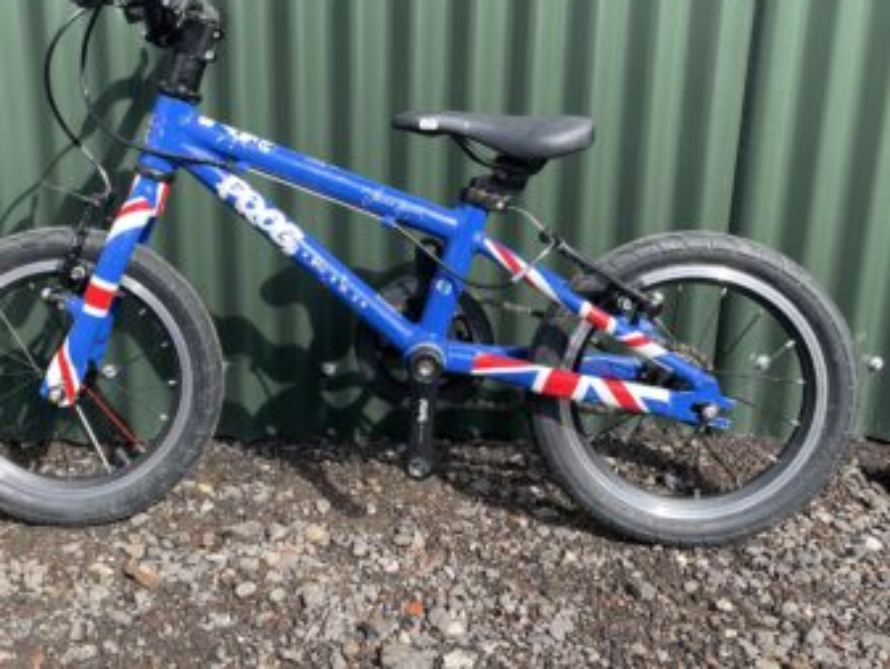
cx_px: 338
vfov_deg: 38.3
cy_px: 227
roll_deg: +0.3
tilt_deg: -14.0
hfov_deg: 49.7
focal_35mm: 37
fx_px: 952
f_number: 1.6
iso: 32
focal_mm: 4.2
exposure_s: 1/1033
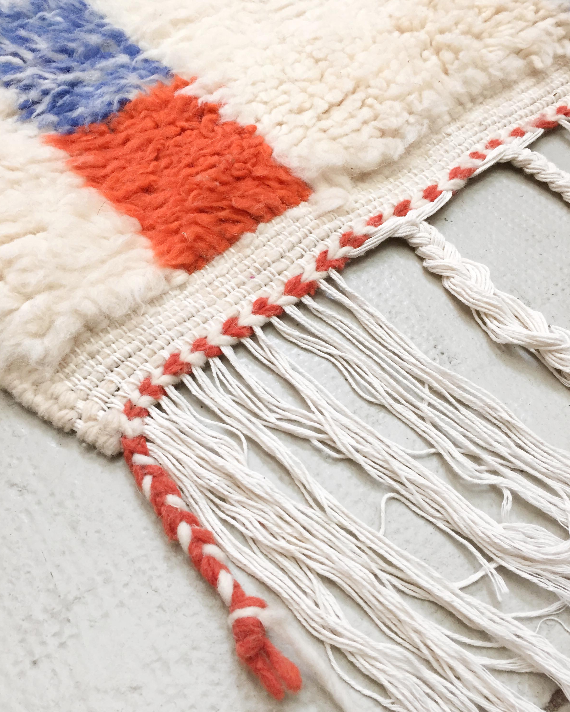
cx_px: 282
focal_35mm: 31
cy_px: 358
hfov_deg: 47.1
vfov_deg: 57.2
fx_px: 654
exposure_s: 1/35
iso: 80
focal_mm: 4.15
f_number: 2.2
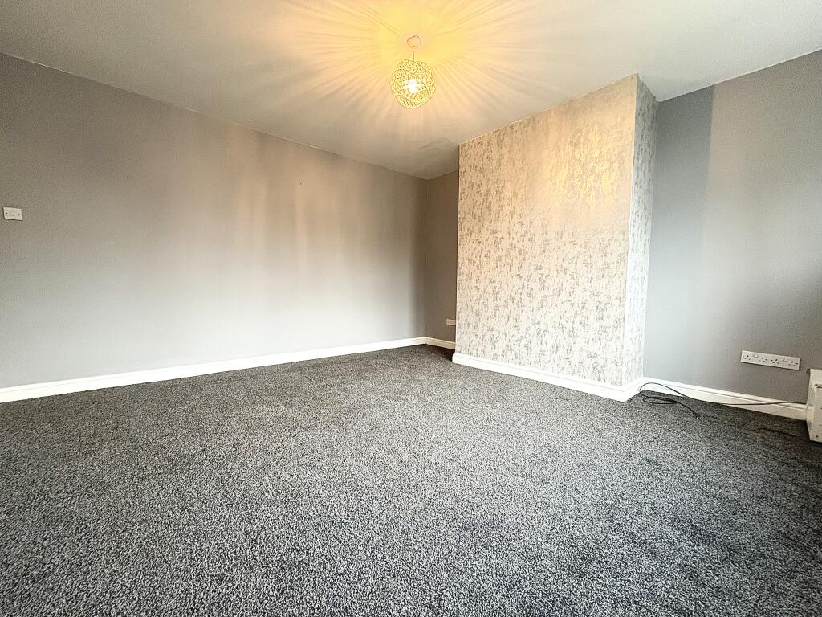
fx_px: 332
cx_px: 411
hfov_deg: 102.1
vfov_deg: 85.7
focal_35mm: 14
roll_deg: -0.3
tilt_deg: -5.0
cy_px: 308
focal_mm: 2.22
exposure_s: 1/50
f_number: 2.2
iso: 320
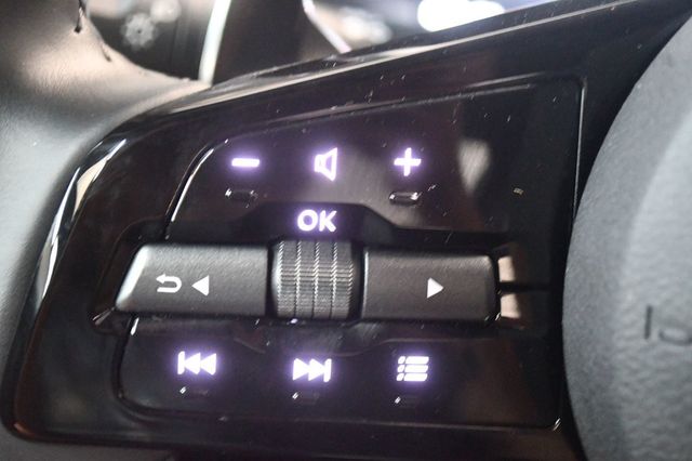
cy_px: 230
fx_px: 1095
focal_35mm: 57
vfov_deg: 23.8
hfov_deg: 35.1
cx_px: 346
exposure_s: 1/25
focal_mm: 38
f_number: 5
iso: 12800
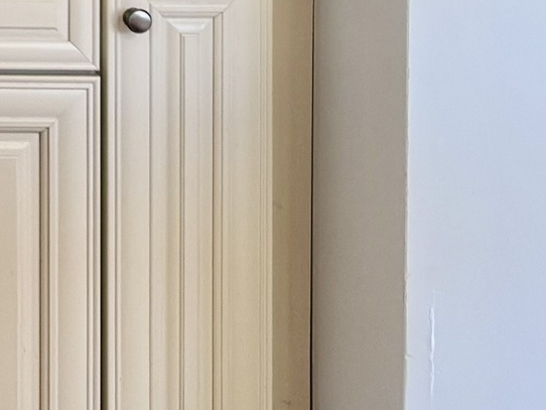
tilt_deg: -0.6
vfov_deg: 10.0
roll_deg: -0.4
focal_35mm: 136
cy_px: -429
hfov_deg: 12.1
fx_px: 2146
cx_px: -696
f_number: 1.78
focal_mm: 6.76
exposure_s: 1/60
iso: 160
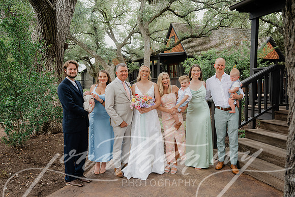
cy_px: 98
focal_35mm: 31
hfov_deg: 60.3
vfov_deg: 42.3
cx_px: 148
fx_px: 254
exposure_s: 1/640
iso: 640
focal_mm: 31
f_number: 3.5
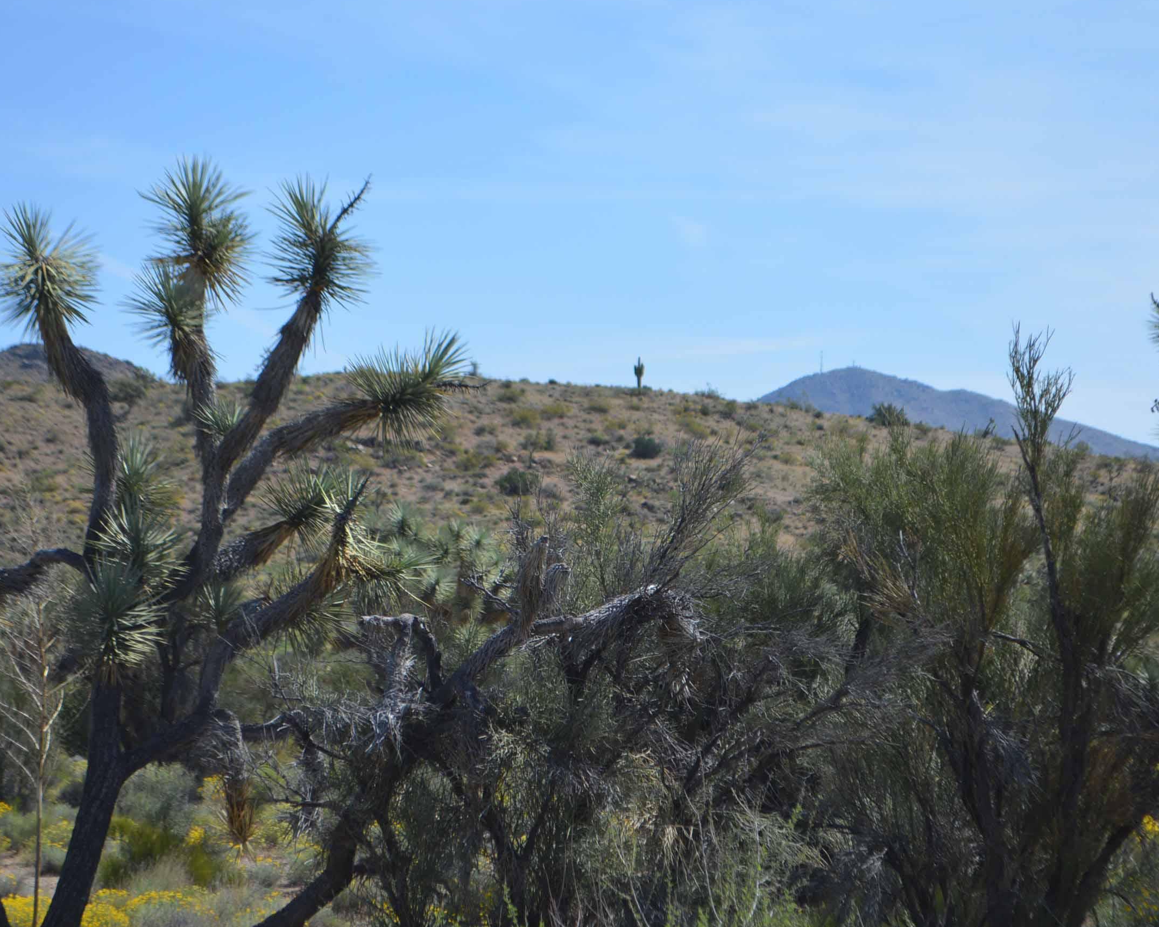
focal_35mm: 108
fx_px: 3693
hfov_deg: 17.8
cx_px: 569
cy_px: 462
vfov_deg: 14.3
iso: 400
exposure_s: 1/1600
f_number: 7.1
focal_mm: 55
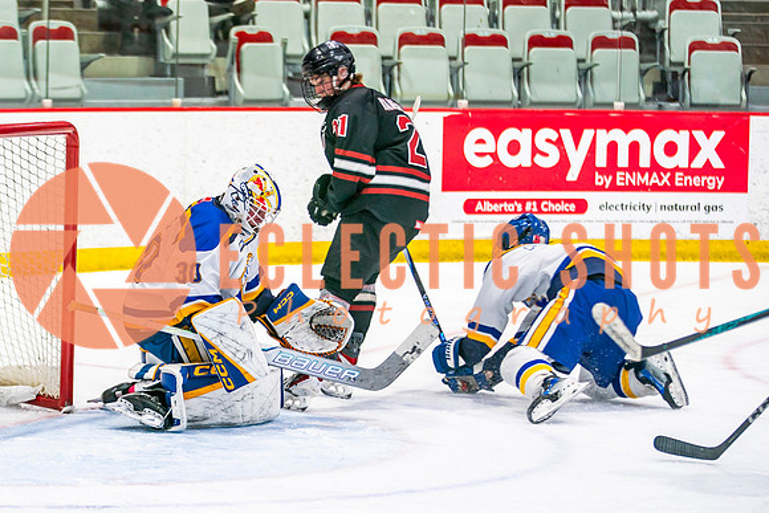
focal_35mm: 194
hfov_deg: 10.6
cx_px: 225
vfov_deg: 7.1
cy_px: 328
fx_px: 4155
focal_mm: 115
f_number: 2.8
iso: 400
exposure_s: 1/640
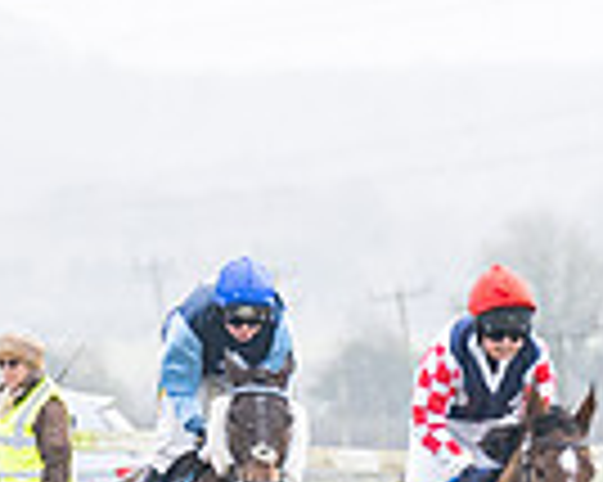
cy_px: 701
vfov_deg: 0.8
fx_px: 33028
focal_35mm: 1852
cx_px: 478
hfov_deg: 1.0
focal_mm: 200
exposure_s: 1/640
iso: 400
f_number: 4
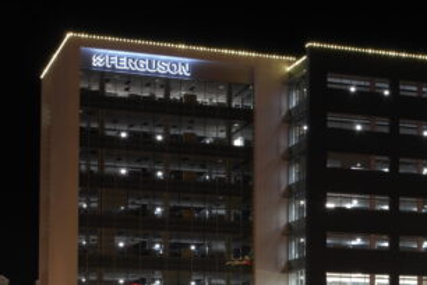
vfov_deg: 12.5
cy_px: 316
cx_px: 445
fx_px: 1281
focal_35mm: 108
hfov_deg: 18.4
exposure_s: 25
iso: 100
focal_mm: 28
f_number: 22
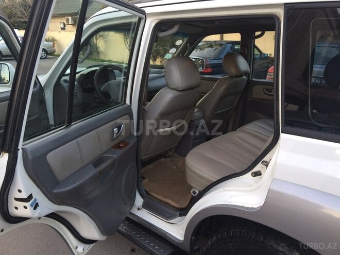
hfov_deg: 61.7
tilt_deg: -18.3
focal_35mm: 29
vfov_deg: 48.2
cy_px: 128
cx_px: 170
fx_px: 285
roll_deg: -0.3
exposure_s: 1/33
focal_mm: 4.15
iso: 32
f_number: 2.2
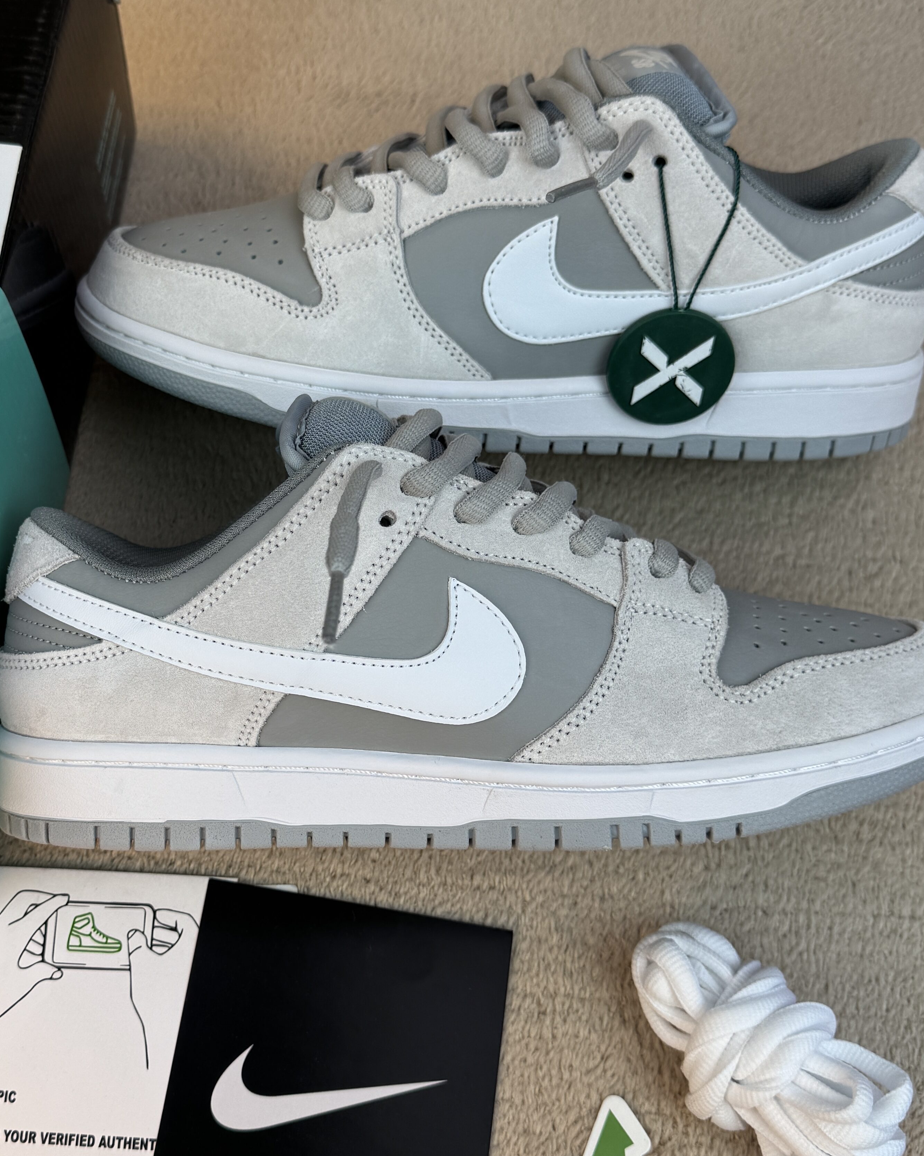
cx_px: 304
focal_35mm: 40
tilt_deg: -63.3
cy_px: 576
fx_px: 1367
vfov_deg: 45.8
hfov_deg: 36.9
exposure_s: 1/1151
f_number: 1.78
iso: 80
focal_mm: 6.76
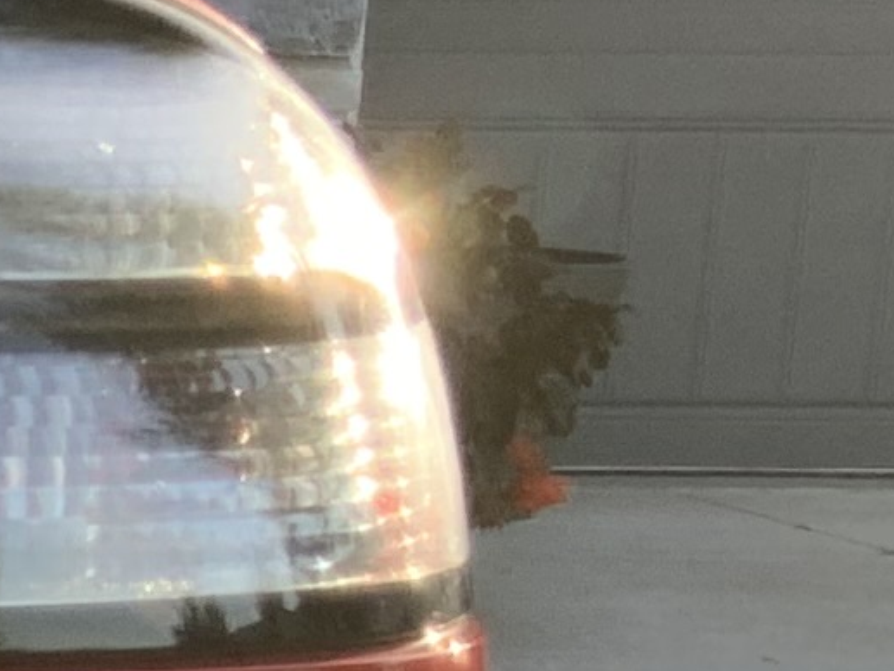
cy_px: 1231
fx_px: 5838
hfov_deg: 7.5
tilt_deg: -11.7
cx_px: -1932
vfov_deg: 6.4
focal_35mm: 226
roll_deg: +1.0
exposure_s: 1/243
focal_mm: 3
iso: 16
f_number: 1.8
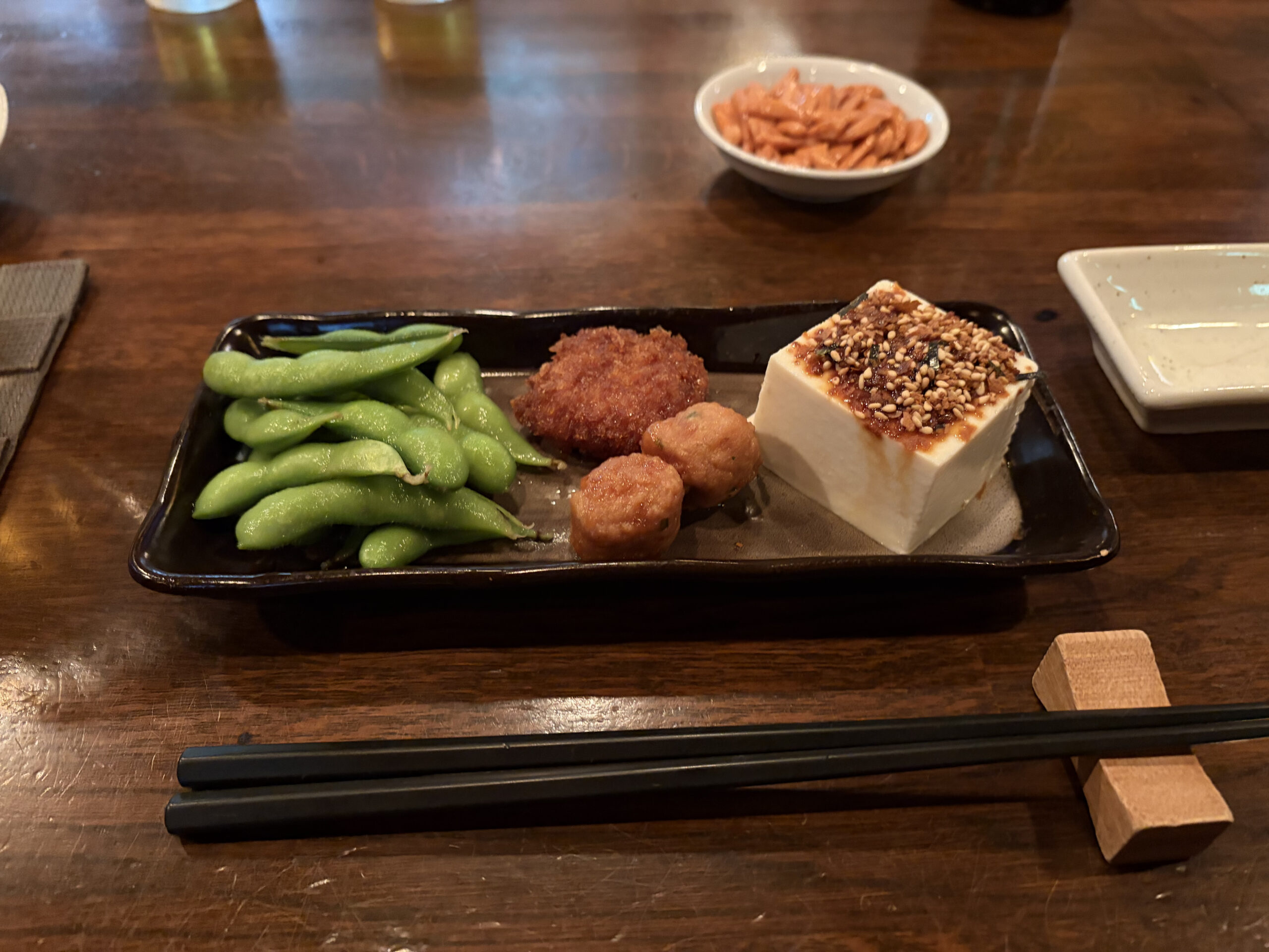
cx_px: 634
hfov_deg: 67.3
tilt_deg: -45.9
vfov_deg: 53.1
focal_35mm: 26
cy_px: 476
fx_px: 953
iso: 640
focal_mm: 5.96
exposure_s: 1/25
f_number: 1.6
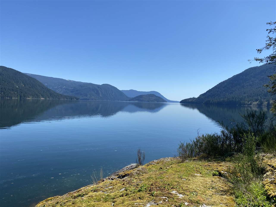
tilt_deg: -0.9
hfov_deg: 67.3
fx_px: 207
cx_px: 138
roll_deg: -1.5
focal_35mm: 26
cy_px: 104
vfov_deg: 53.1
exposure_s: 1/3300
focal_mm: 4.25
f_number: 1.8
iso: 32
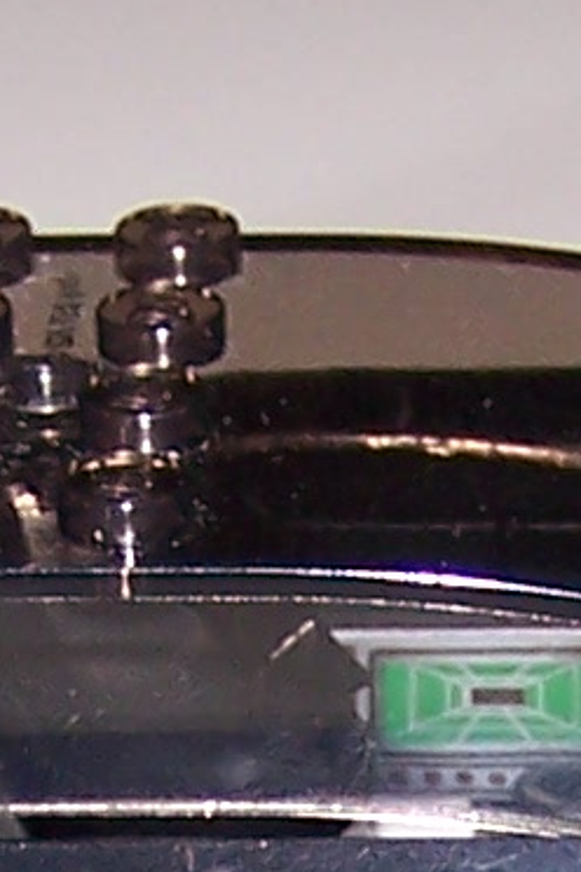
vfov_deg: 7.4
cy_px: 1381
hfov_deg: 5.0
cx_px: 412
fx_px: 6633
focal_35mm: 274
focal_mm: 6.3
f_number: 2.8
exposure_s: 1/60
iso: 80
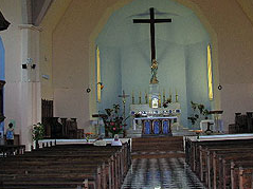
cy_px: 42
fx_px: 482
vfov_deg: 22.0
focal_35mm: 66
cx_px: 142
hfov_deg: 29.4
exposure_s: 1/60.1
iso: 77
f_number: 2.8
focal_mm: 8.9
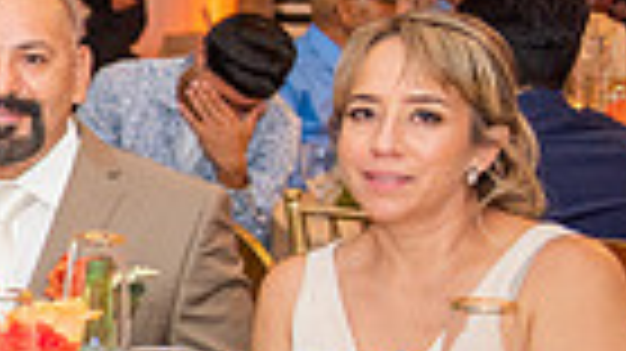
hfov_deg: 13.6
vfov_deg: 8.9
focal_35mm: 136
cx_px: -594
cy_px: 308
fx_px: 2256
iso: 1000
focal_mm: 31
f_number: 2.8
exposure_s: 1/160
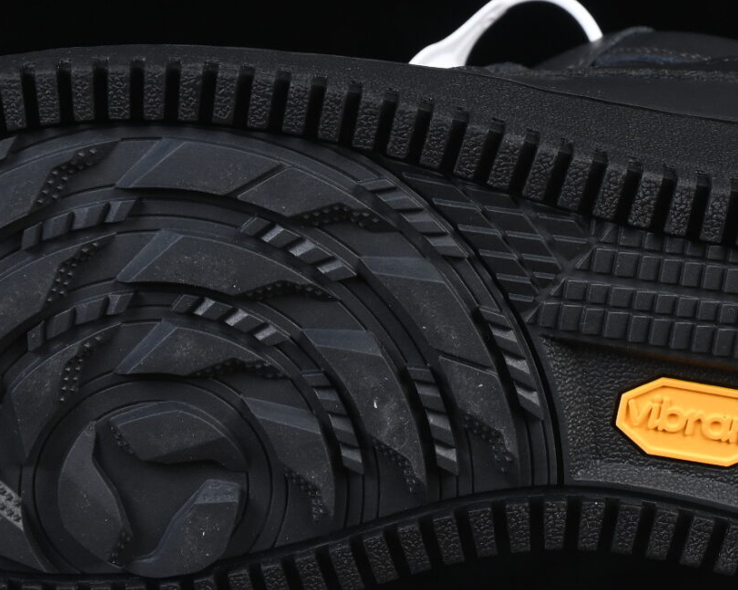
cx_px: 452
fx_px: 4827
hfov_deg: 8.7
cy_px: 154
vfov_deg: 7.0
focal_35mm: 221
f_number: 6.3
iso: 160
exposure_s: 1/60
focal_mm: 50
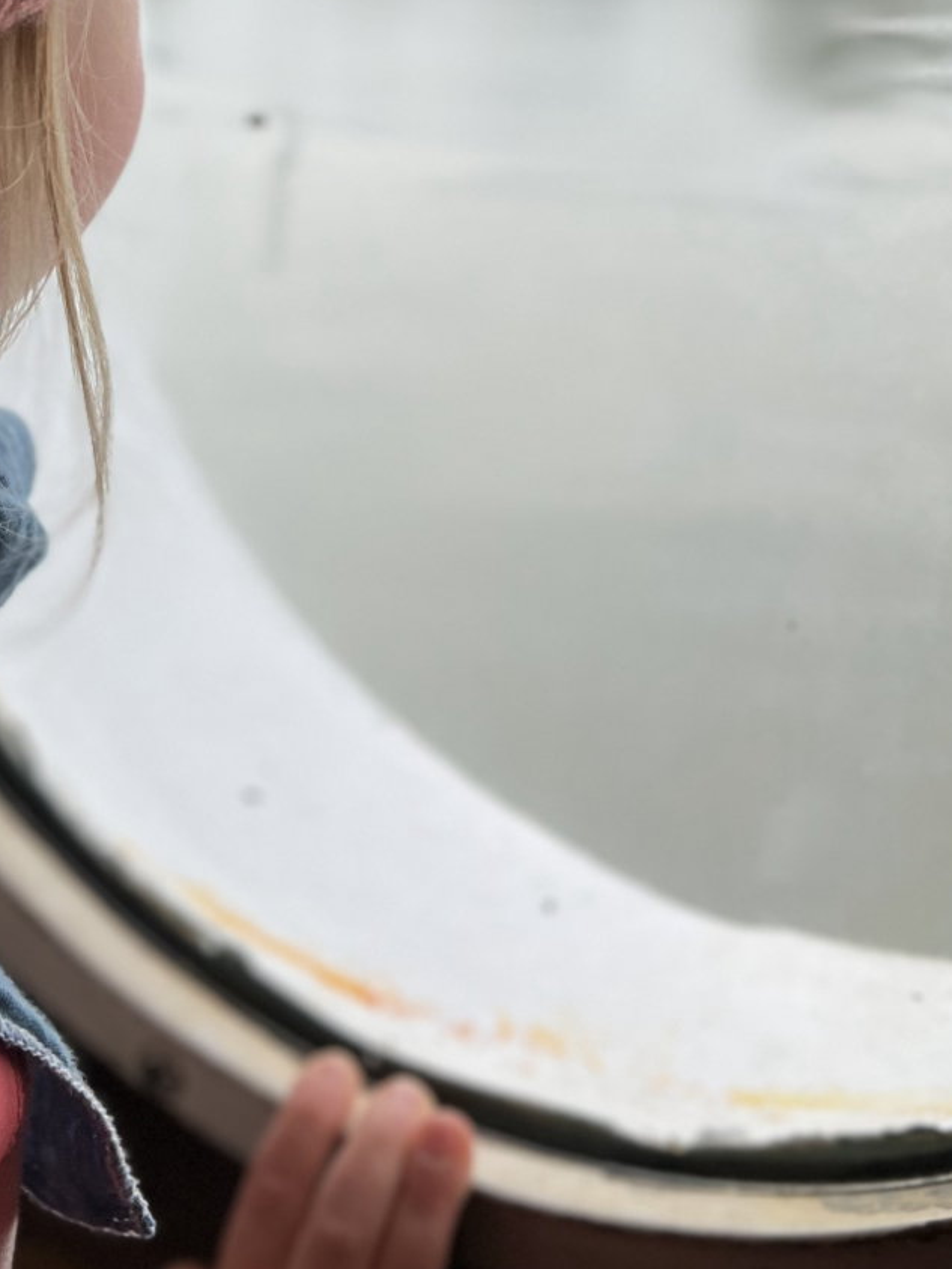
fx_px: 2017
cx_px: 576
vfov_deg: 33.2
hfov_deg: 26.5
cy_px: 140
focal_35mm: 55
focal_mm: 4.2
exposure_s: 1/1883
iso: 32
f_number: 2.2
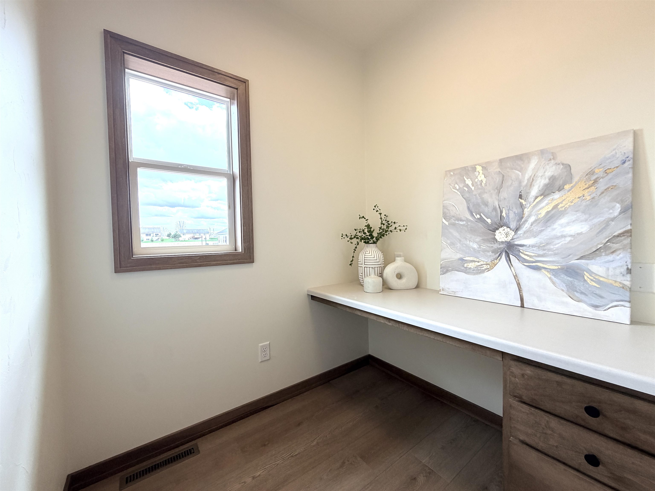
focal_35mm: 14
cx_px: 328
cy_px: 246
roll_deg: +1.6
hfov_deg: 102.1
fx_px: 265
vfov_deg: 85.7
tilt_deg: -2.2
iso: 100
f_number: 2.2
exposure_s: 1/120
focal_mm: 2.22
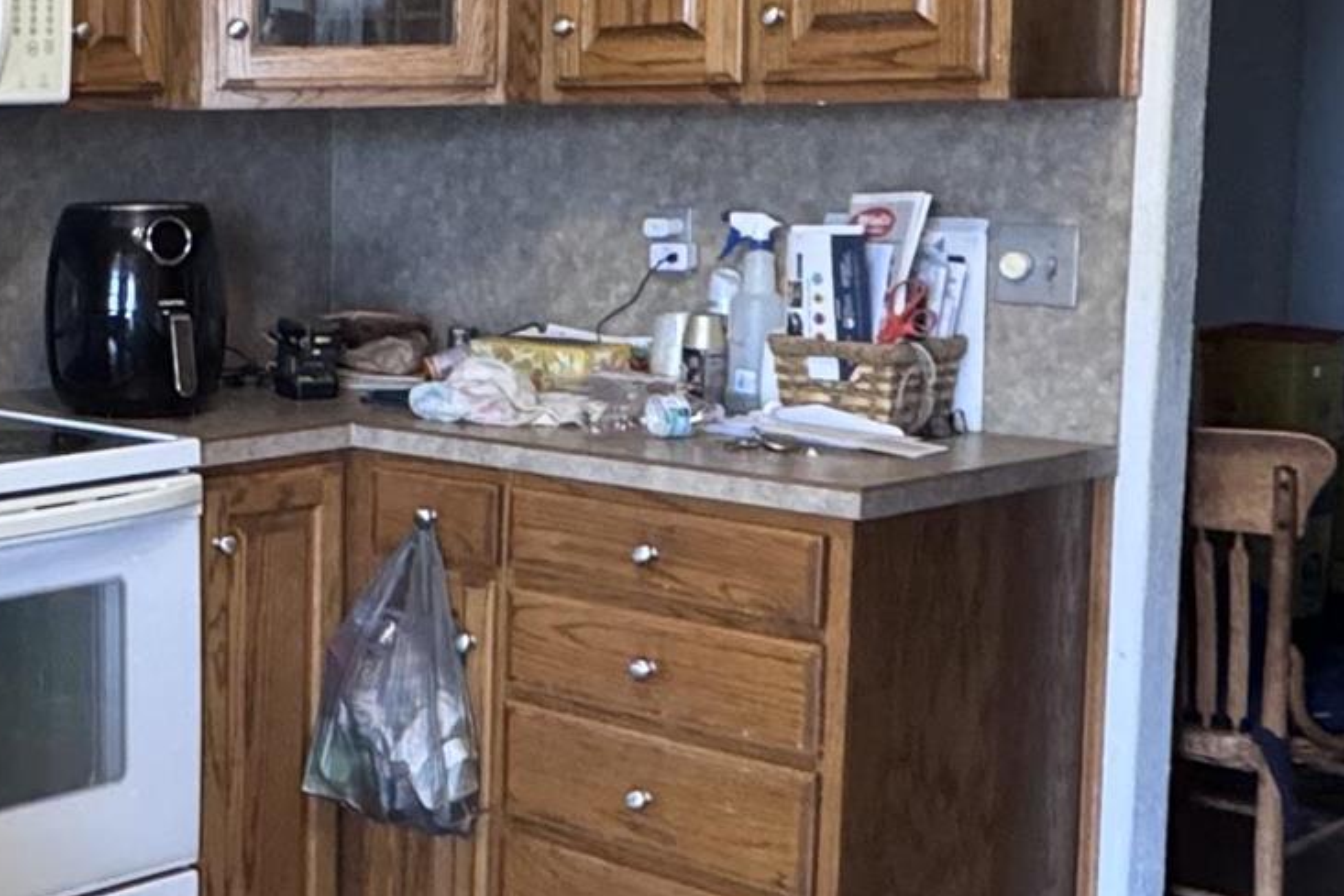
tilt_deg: -5.4
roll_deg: +0.8
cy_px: 374
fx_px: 2278
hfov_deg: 29.3
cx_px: -174
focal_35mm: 61
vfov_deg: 22.2
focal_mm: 2.22
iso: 320
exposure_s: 1/60
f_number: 2.2
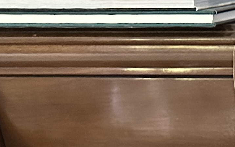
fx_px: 909
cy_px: 345
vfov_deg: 8.5
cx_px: 558
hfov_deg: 12.0
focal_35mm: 142
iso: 1000
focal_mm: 6.86
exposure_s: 1/40
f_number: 1.78
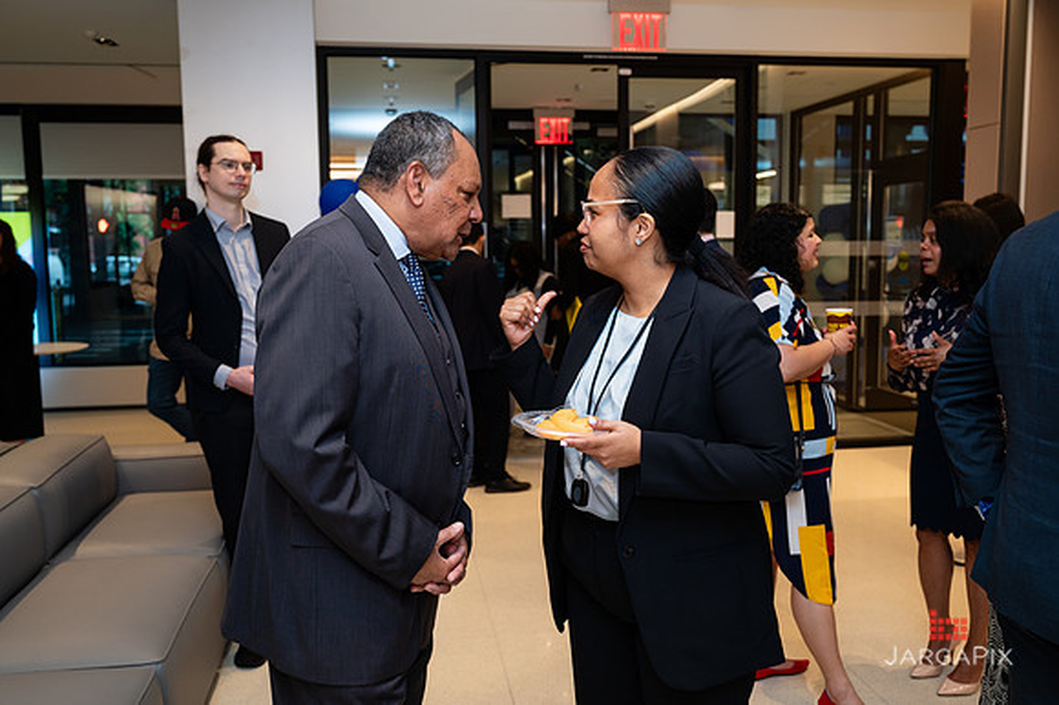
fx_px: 970
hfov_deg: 57.3
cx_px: 530
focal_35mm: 33
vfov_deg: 39.9
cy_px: 352
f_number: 4
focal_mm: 32.5
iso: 400
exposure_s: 1/160
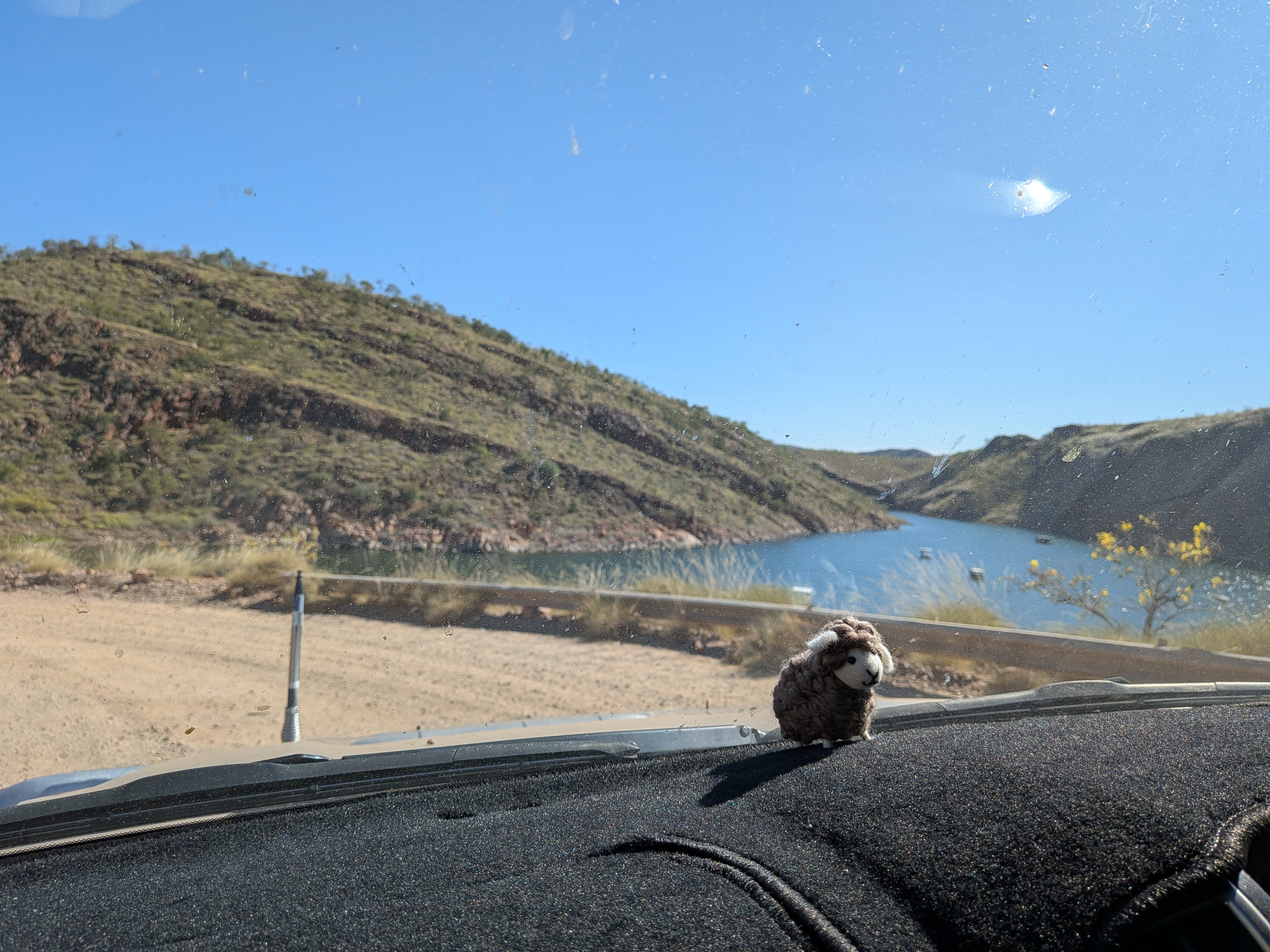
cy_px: 476
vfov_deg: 56.8
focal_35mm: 24
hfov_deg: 71.6
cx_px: 635
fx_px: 881
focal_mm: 4.53
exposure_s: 1/1221
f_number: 1.7
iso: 28
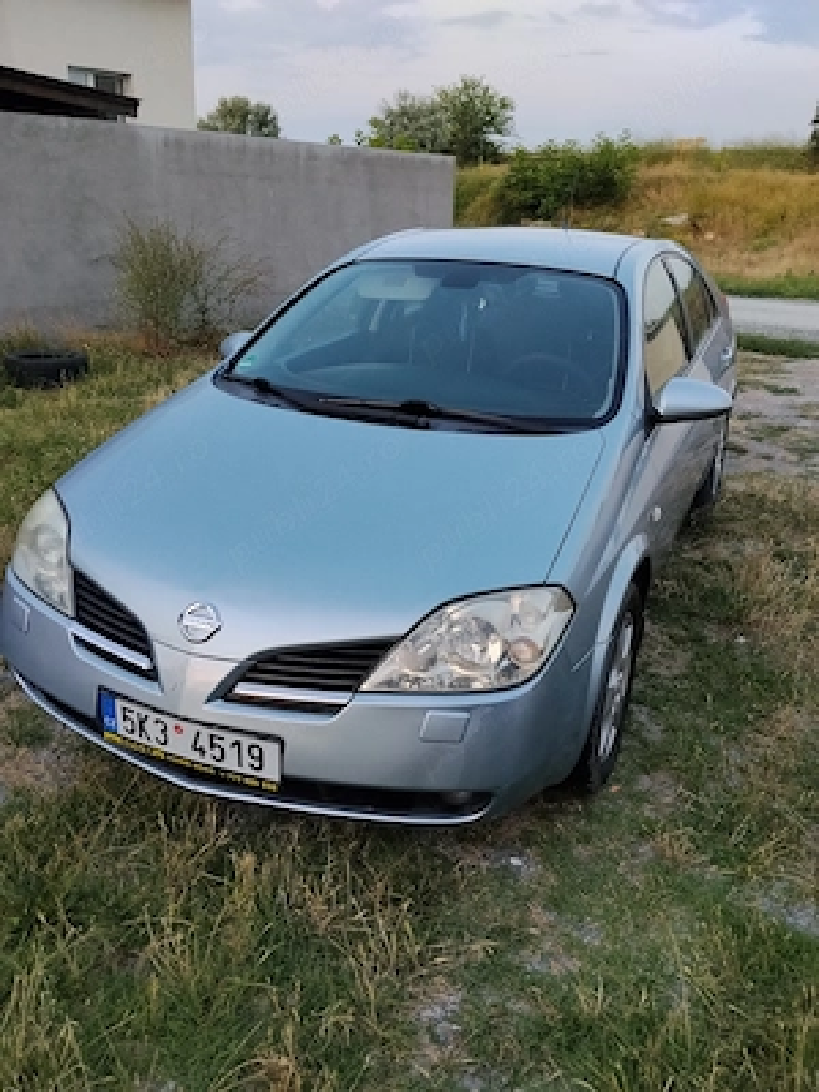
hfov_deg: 48.2
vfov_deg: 61.7
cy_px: 546
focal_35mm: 29
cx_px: 410
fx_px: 915
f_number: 1.8
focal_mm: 4.22
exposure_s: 1/100
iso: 200
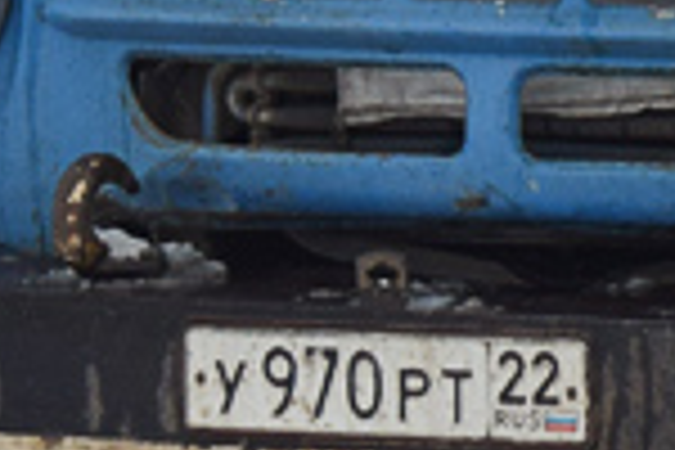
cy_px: -549
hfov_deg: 3.1
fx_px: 12393
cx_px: 1476
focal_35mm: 661
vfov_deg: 2.1
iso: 200
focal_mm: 55
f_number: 5.6
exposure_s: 1/400
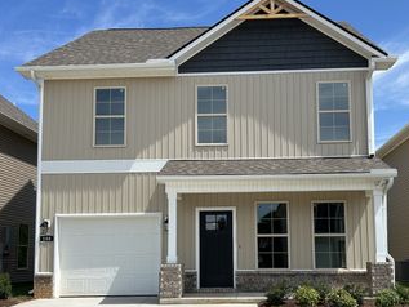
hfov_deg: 45.7
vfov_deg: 34.9
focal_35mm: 41
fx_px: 485
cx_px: 231
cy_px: 201
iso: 50
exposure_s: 1/4630
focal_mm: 5.7
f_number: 1.5
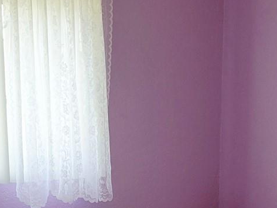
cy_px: 272
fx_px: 704
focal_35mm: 88
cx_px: 88
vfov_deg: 15.9
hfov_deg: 22.1
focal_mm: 5.4
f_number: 1.8
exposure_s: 1/120
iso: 100
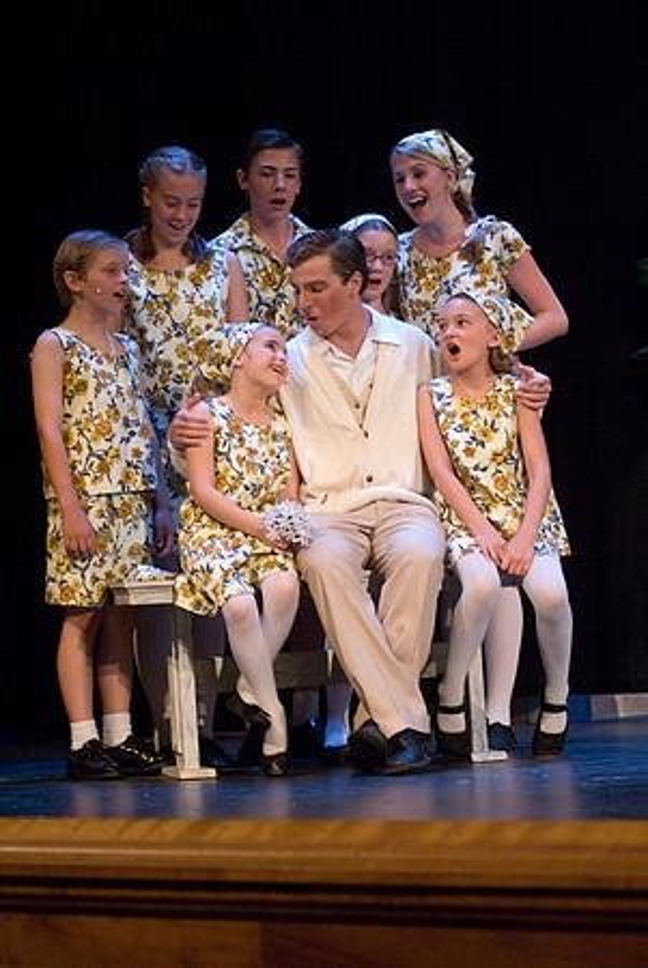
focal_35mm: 120
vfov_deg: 17.0
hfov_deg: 11.4
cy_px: 484
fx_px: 3232
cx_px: 324
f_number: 2.8
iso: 1600
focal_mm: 80
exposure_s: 1/30
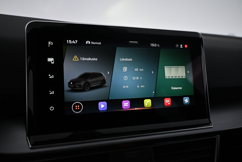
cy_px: 81
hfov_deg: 61.9
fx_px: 202
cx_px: 121
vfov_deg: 43.6
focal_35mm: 30
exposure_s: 1/125
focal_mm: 20
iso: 2000
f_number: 3.8
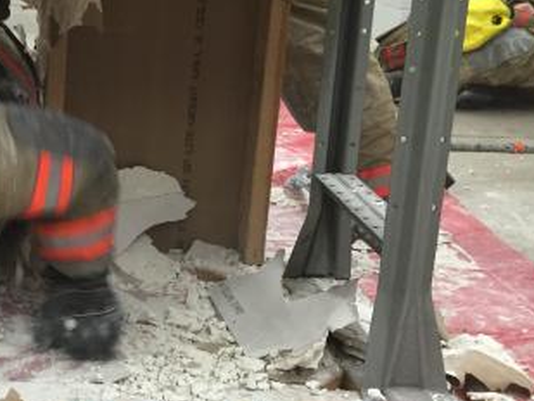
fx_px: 1157
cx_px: -24
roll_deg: -1.0
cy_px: 226
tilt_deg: -16.4
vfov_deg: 19.6
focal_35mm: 75
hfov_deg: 24.5
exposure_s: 1/30
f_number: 2.2
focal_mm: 4.15
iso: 100
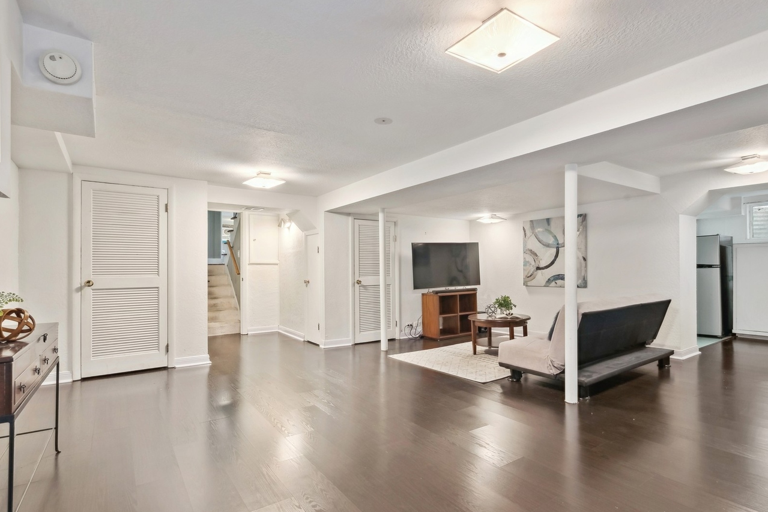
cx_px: 420
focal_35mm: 19
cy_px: 274
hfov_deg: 86.7
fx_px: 405
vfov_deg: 64.5
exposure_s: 1/2
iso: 200
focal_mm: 15
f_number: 9.5
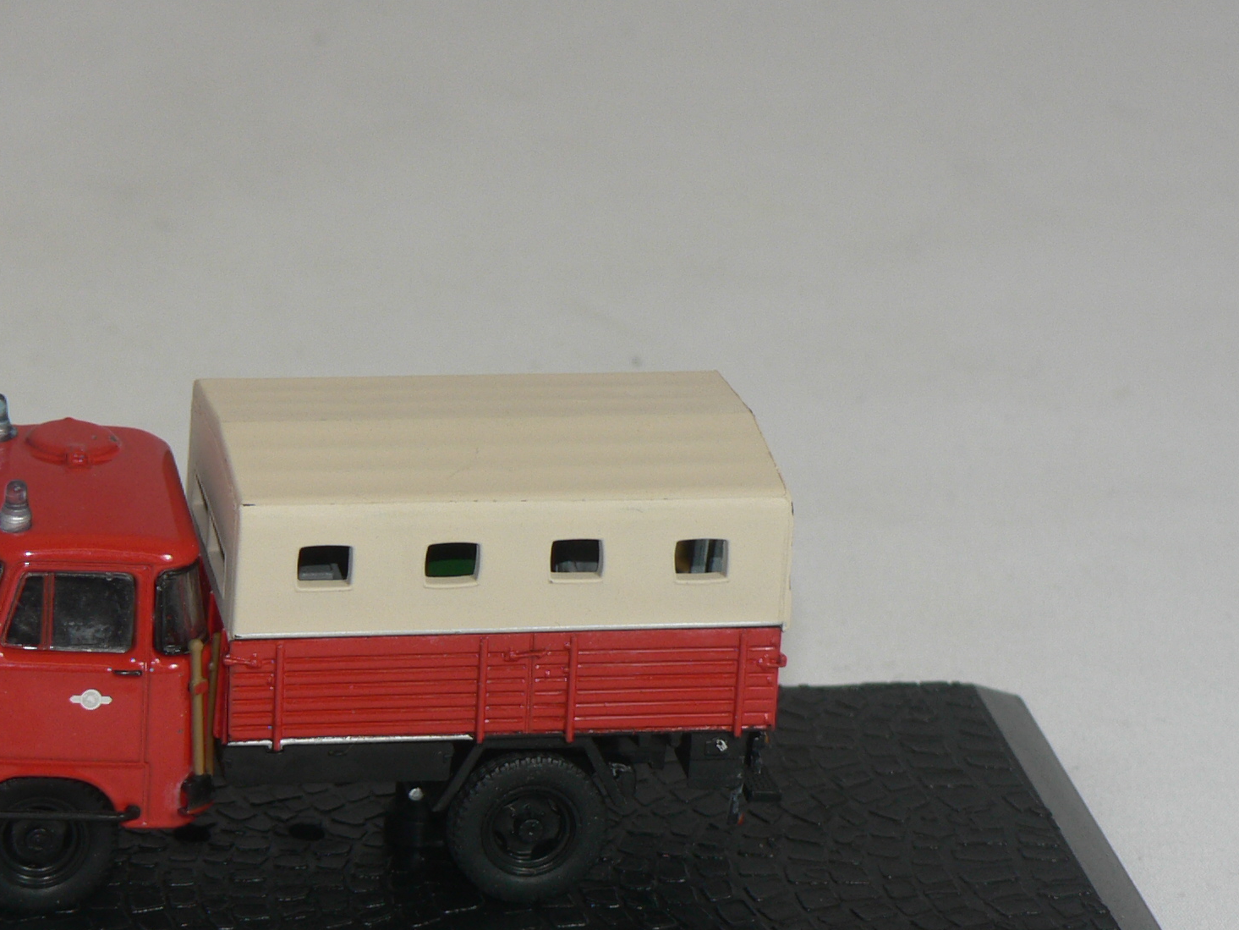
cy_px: 628
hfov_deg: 12.4
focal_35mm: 159
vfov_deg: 9.3
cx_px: 300
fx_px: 5692
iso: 80
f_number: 3.2
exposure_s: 1/60
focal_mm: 15.2
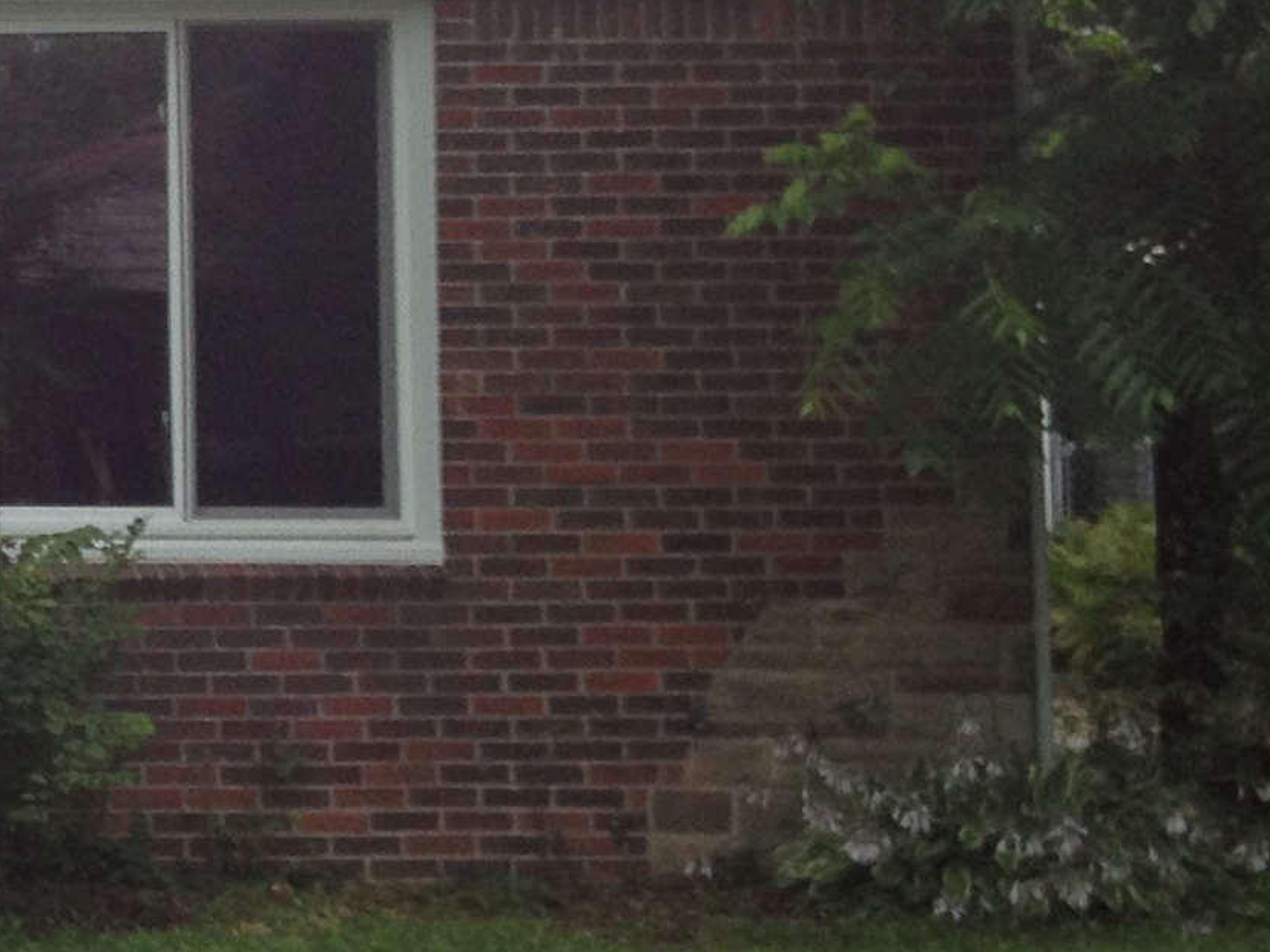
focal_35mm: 138
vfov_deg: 10.7
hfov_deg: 13.1
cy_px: 95
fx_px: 5063
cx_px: -903
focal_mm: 4.28
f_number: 2.4
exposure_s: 1/593
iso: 50
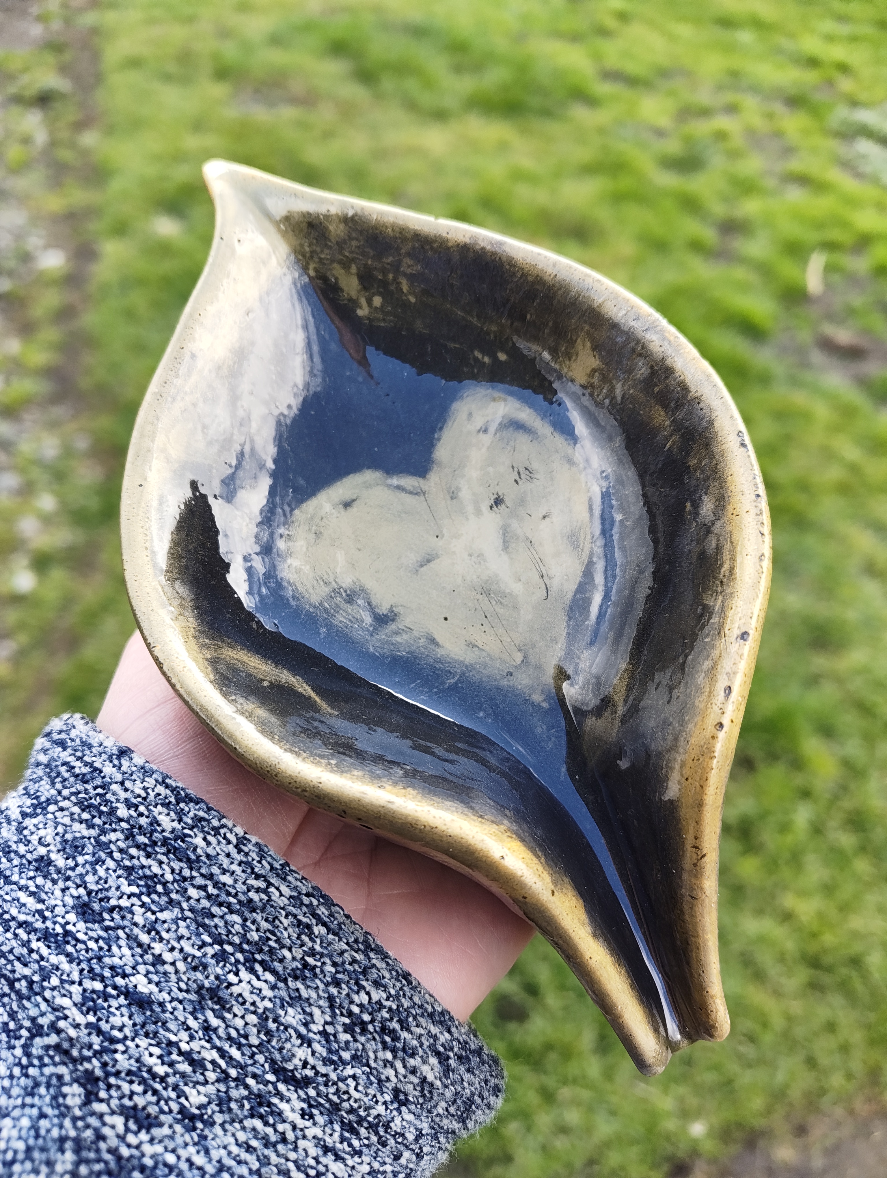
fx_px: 818
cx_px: 444
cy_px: 589
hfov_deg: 56.9
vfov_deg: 71.5
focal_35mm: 24
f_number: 1.88
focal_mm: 5.56
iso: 59
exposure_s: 1/100
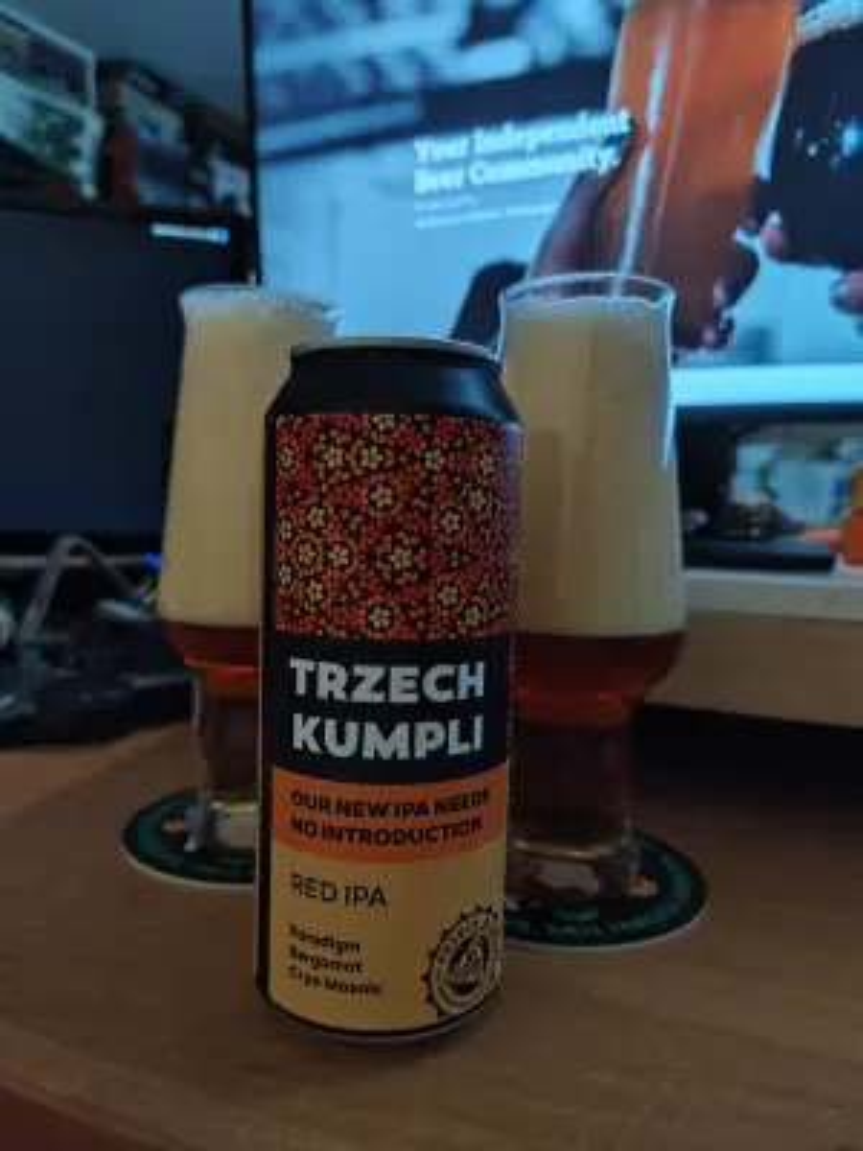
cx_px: 432
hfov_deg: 58.9
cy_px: 576
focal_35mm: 23
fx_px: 765
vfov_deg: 73.9
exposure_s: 1/12
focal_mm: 5.56
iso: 327
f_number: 1.88
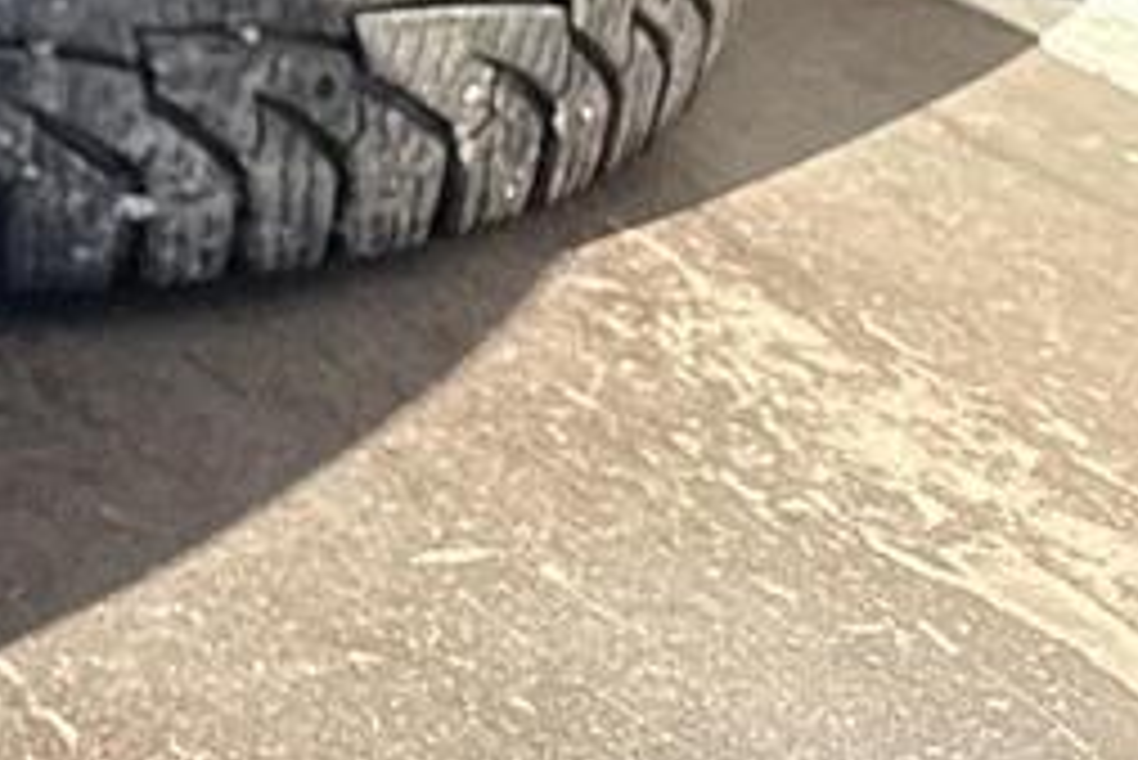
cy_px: -1151
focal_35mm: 142
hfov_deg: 10.8
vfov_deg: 8.7
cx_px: -2056
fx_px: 4491
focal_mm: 6.76
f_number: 1.78
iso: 100
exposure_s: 1/1271
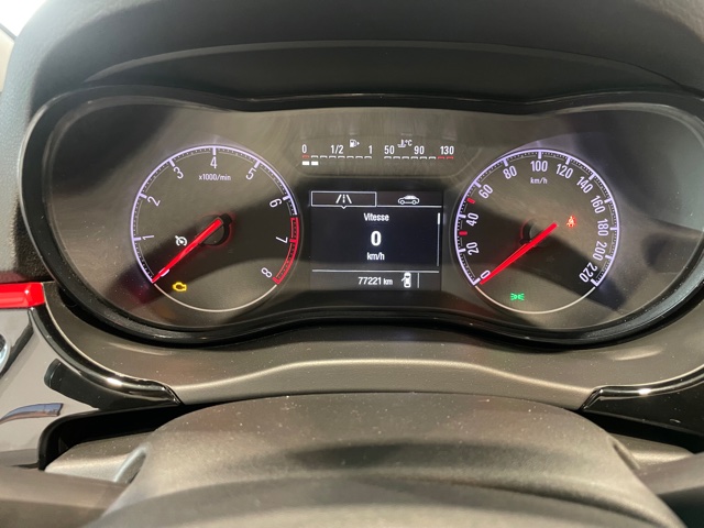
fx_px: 529
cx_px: 352
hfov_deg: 67.3
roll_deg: -1.1
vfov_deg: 53.1
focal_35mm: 26
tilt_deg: -27.5
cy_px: 264
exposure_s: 1/29
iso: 640
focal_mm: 4.2
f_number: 1.6
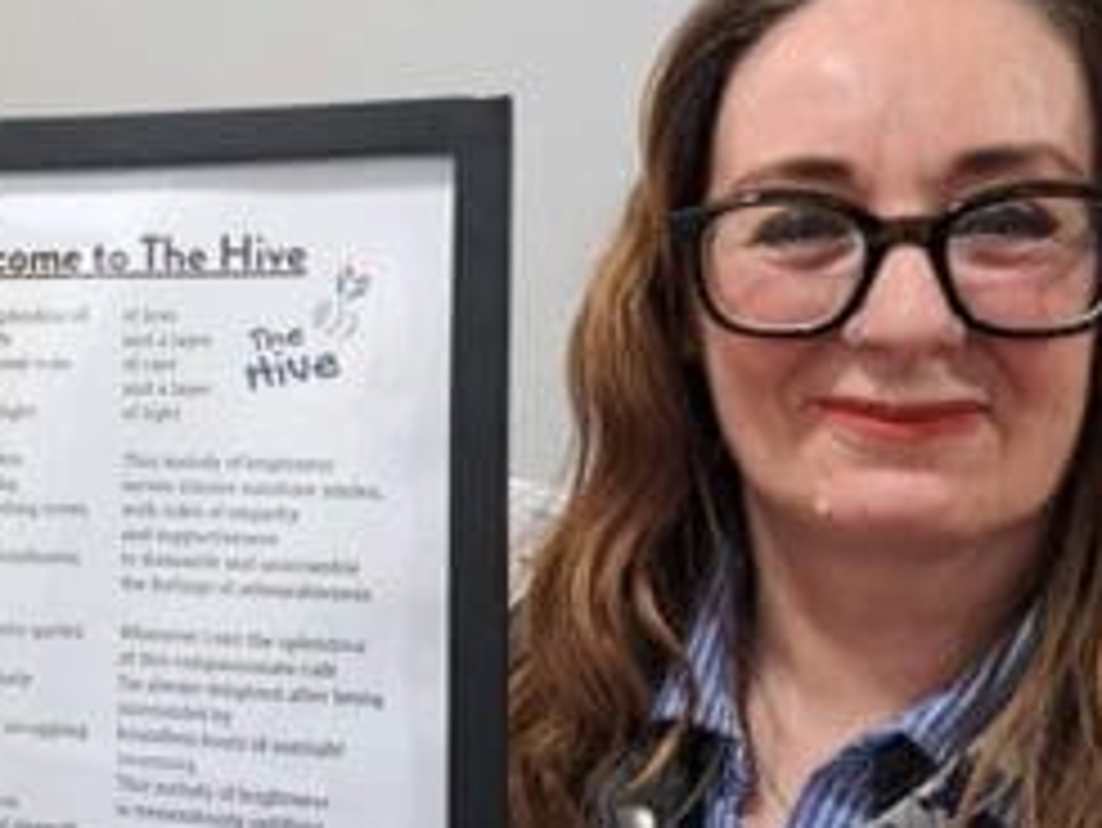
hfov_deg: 36.9
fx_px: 1561
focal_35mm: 49
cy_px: 403
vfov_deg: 29.7
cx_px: 157
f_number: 1.8
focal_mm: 5.2
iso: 200
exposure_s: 1/50
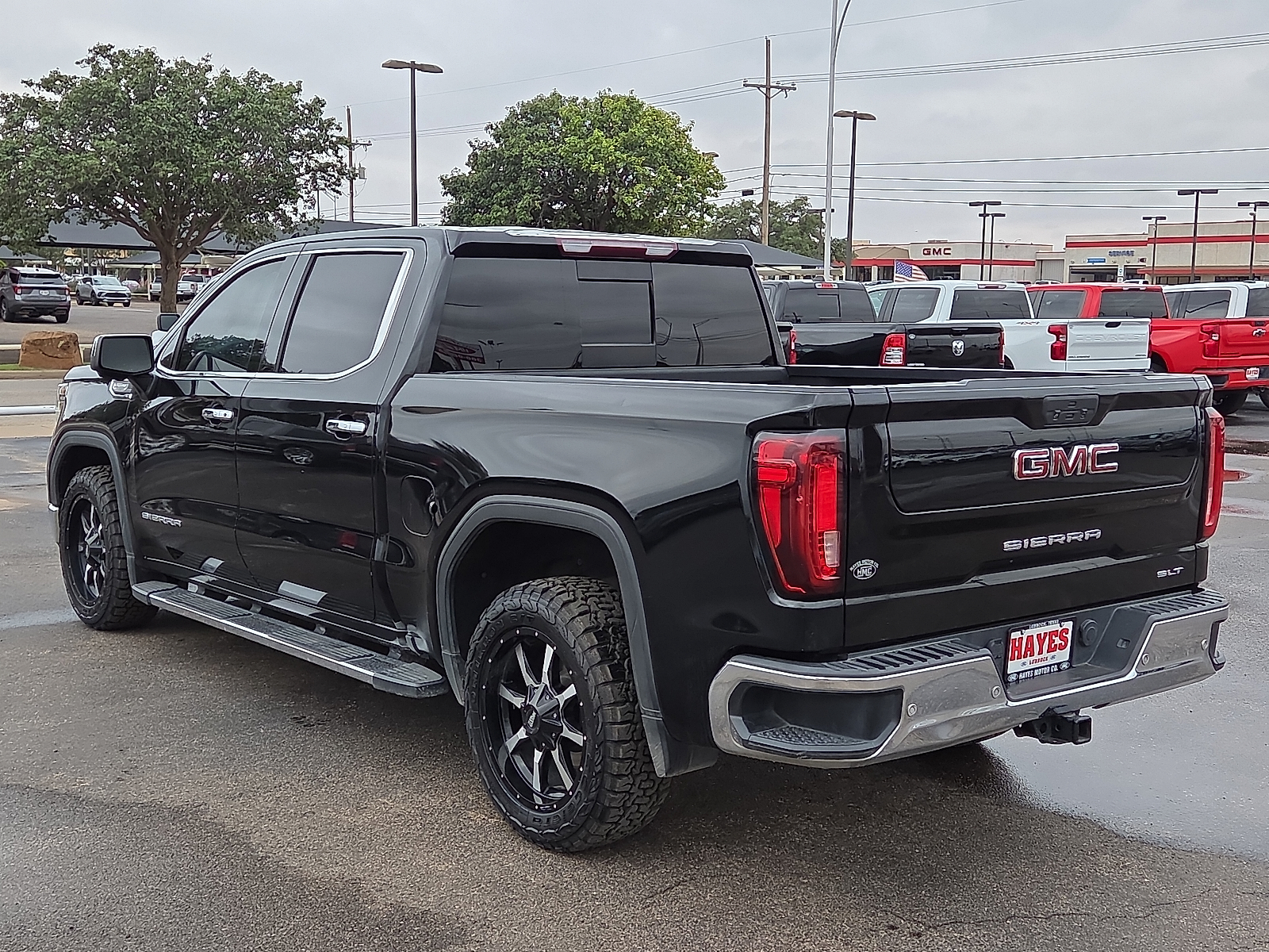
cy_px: 476
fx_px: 1466
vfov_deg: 36.0
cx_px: 634
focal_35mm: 40
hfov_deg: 46.8
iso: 25
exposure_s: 1/588
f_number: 1.8
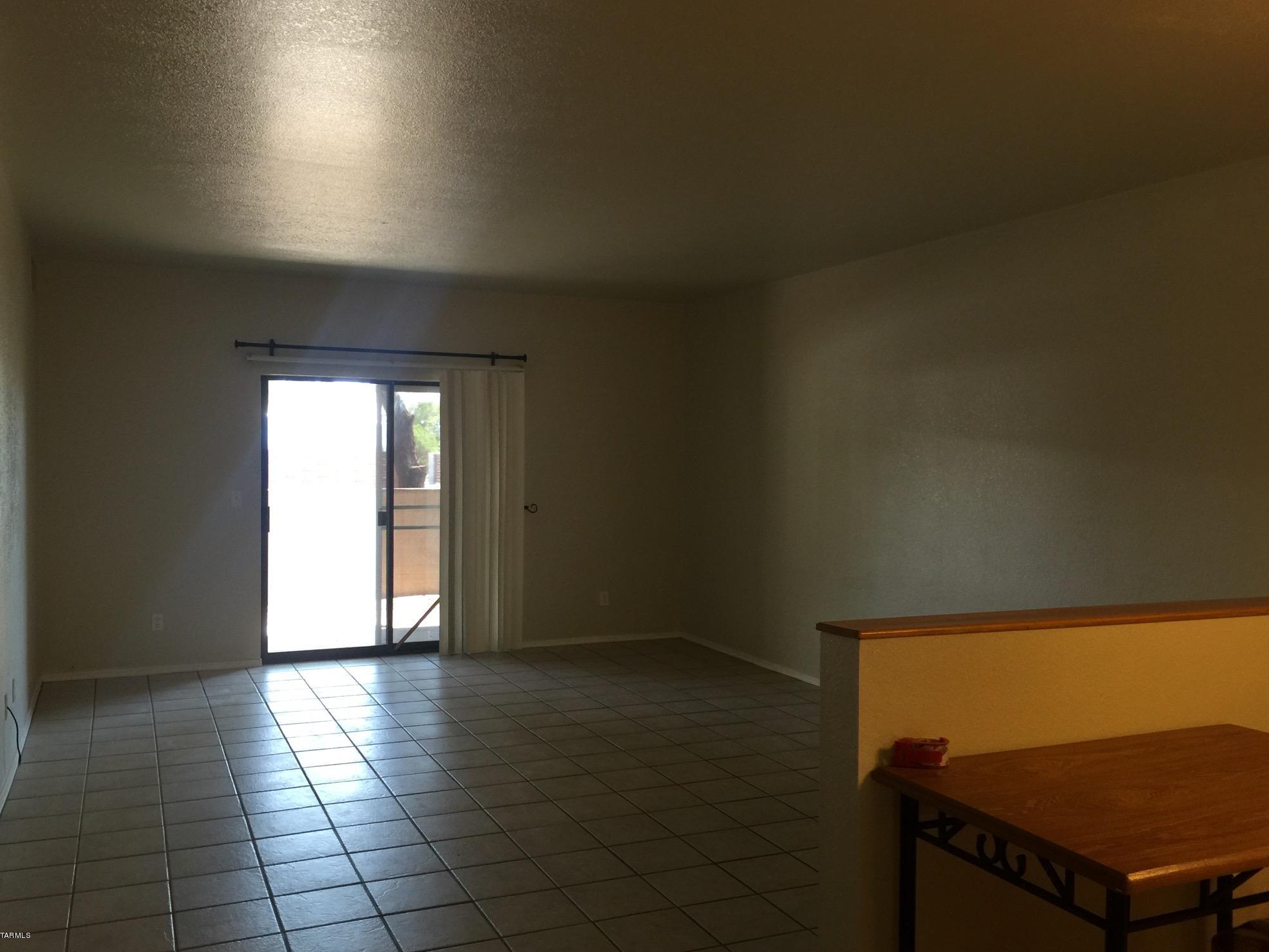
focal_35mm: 30
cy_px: 475
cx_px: 627
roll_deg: -1.2
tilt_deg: -0.9
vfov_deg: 46.8
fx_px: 1100
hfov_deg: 60.0
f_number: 2.2
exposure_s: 1/30
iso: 40
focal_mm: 4.15
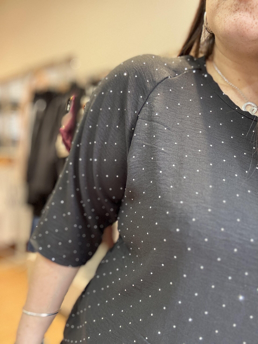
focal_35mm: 30
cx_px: 129
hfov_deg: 46.8
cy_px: 172
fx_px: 298
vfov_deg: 60.0
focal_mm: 2.69
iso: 320
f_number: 1.9
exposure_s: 1/33
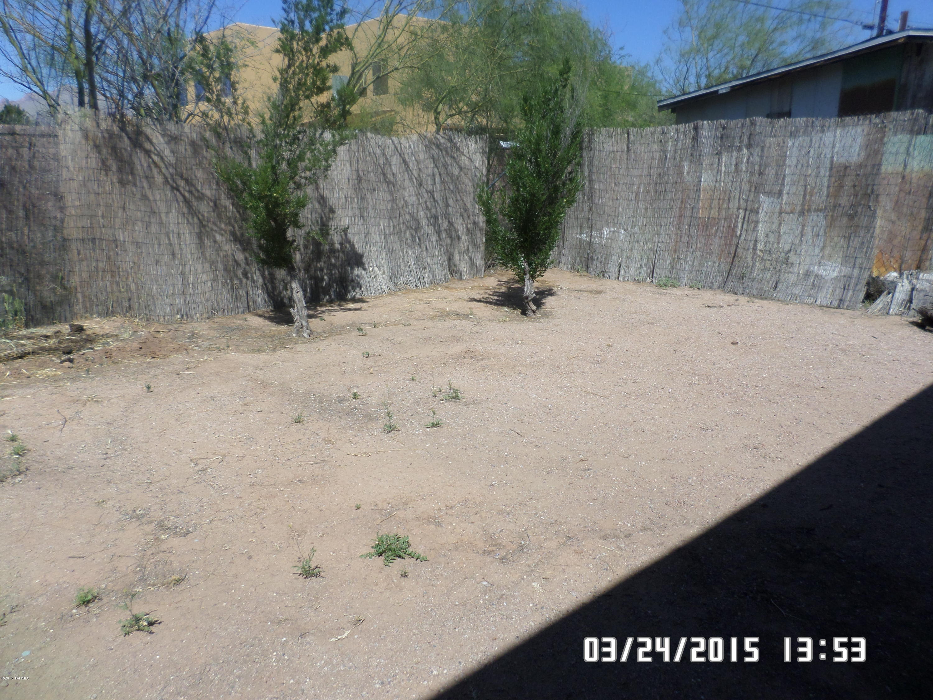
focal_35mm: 25
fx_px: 674
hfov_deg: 69.4
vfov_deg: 54.9
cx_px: 466
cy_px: 350
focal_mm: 4.5
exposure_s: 1/1500
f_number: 2.5
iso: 80
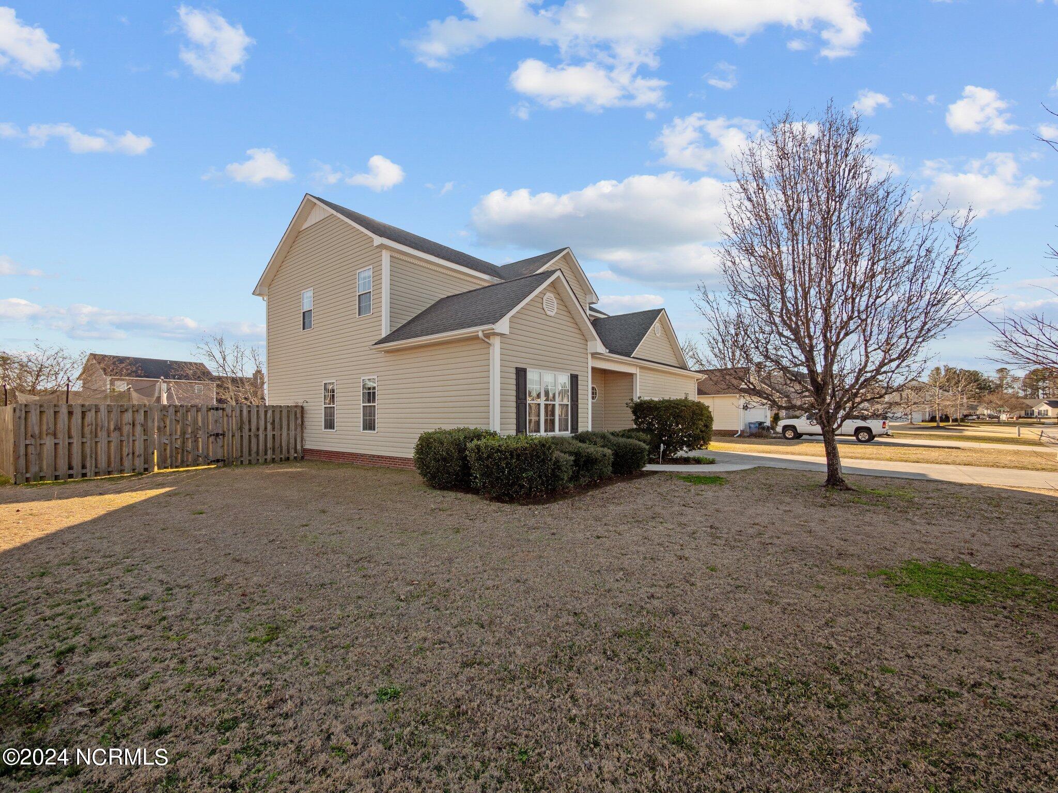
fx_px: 428
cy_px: 396
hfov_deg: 102.1
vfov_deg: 85.7
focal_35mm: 14
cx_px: 529
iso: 200
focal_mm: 7
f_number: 5.6
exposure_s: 1/500
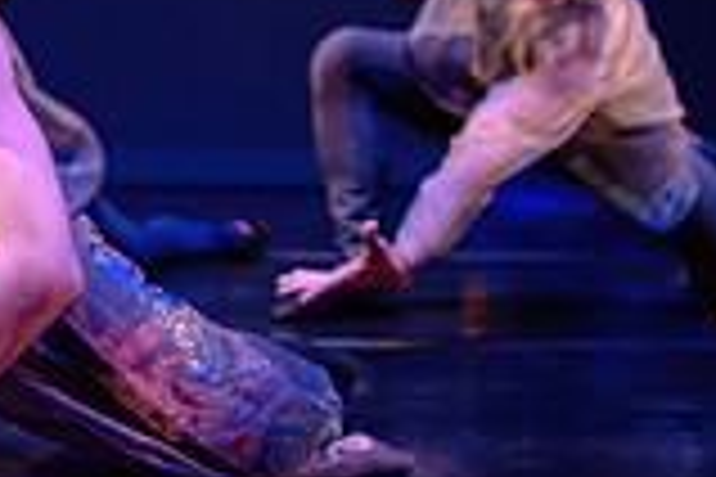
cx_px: 212
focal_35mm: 107
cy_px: -4
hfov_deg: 19.0
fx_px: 2128
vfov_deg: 12.6
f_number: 1.4
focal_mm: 24
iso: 1000
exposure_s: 1/400
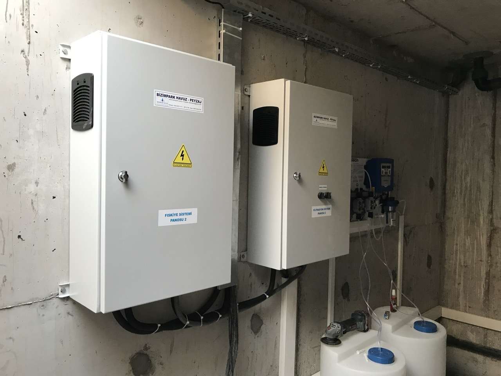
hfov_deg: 63.4
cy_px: 188
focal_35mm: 28
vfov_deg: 49.7
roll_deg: -1.0
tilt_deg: -2.0
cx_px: 250
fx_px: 405
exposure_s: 1/17
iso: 40
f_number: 1.8
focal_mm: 3.99
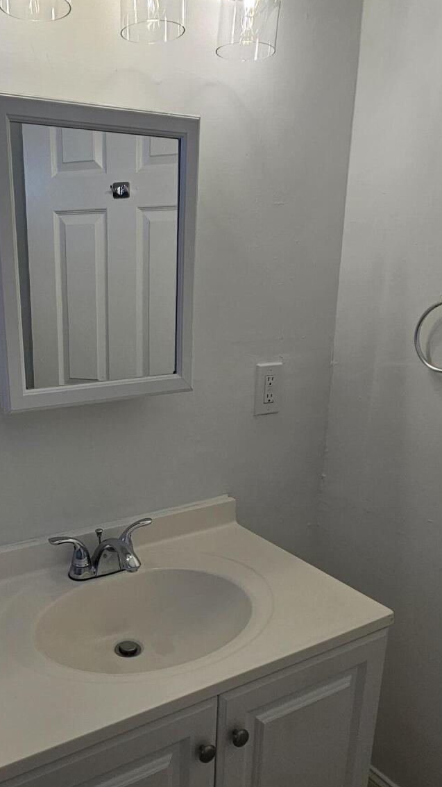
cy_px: 446
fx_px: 521
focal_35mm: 25
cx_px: 116
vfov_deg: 73.7
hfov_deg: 44.6
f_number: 2.2
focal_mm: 2.2
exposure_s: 1/153
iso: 50
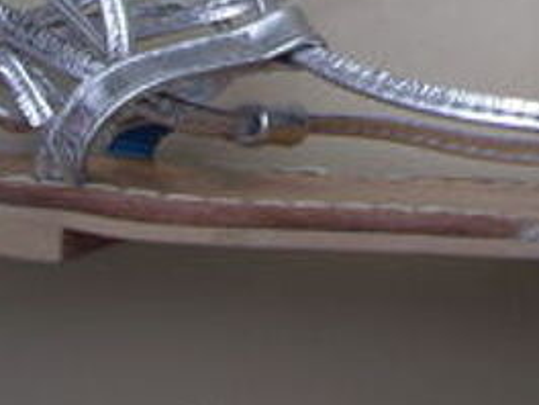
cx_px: 431
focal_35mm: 144
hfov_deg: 13.6
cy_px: -245
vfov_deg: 9.9
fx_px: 2242
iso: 64
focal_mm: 6.2
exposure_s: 1/250
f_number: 4.3
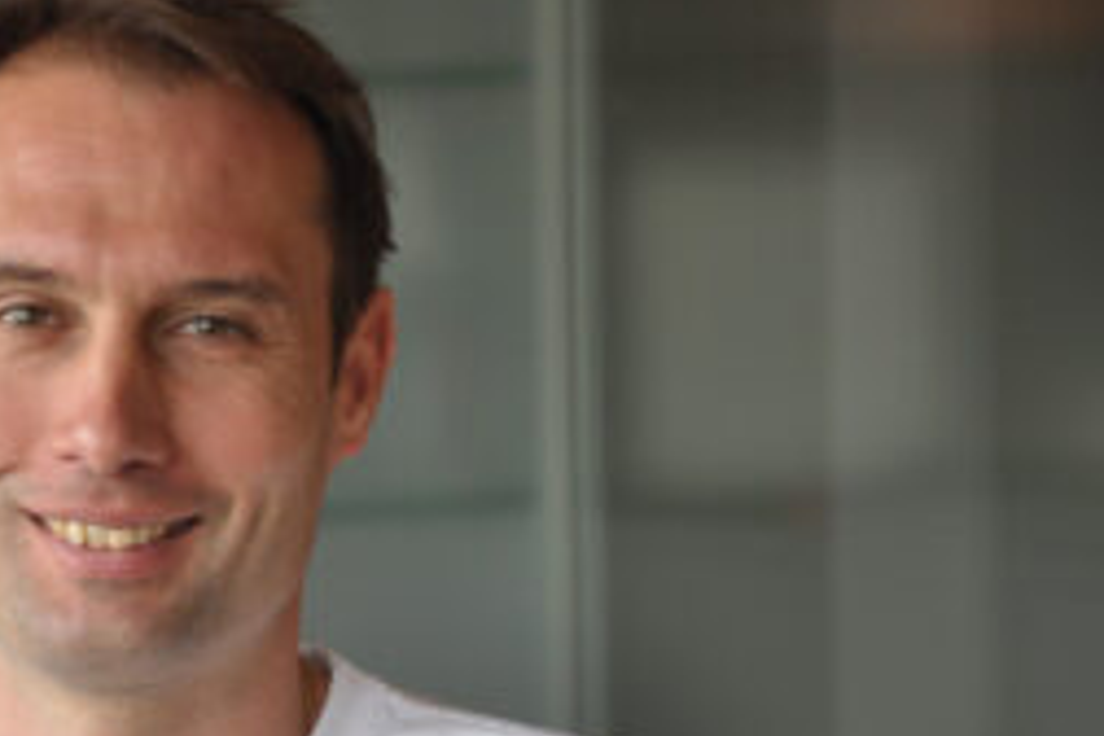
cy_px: 640
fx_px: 7543
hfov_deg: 8.3
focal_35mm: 246
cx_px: 162
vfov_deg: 5.6
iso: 400
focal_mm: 92
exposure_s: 1/60
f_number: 5.6
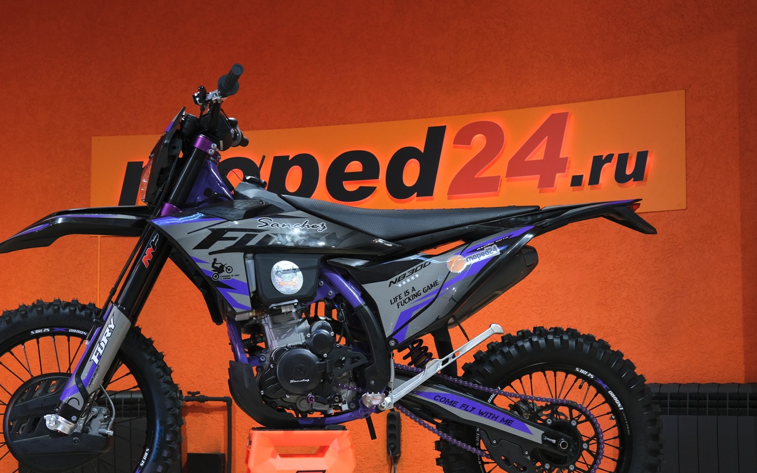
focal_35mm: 62
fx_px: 1279
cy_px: 301
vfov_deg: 20.9
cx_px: 294
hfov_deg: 32.8
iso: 1250
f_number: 4
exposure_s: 1/100
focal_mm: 32.5
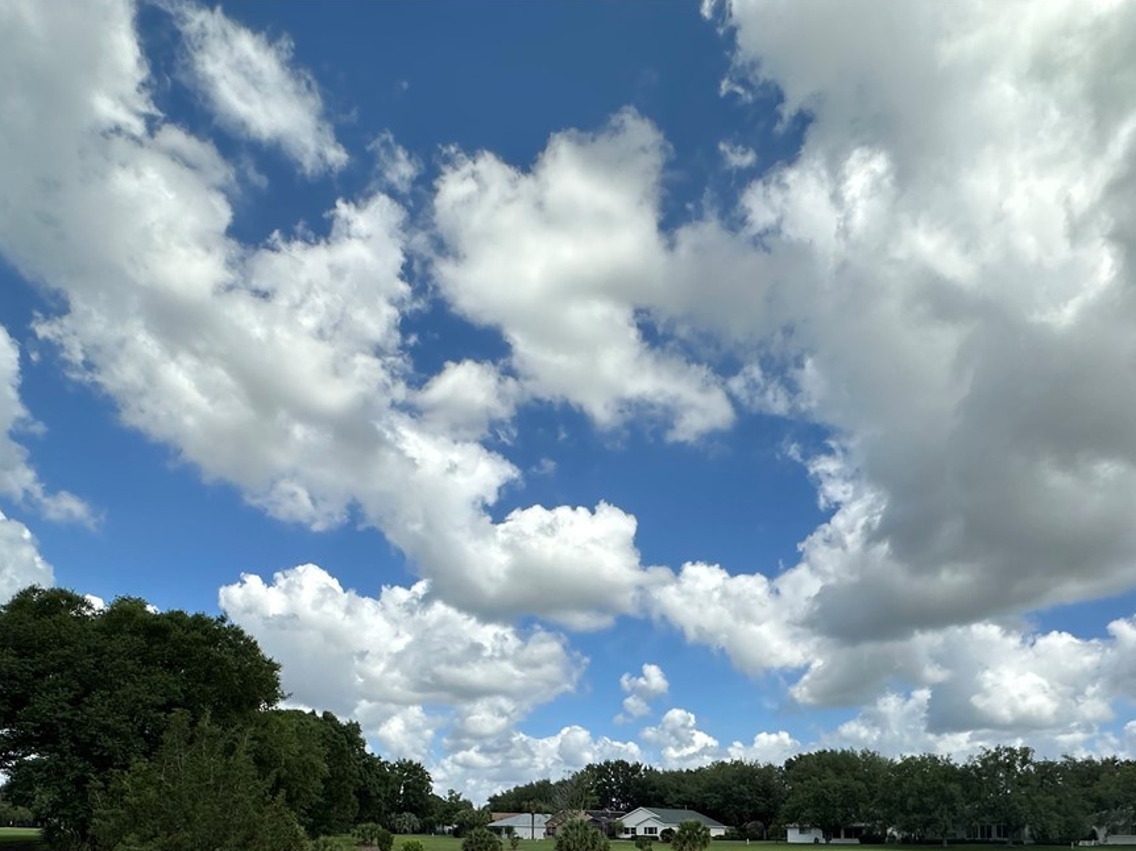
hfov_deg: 67.3
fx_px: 853
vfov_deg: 47.0
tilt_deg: +3.4
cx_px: 585
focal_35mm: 26
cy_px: 788
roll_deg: -1.2
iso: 40
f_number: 2.2
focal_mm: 2.22
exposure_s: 1/2451
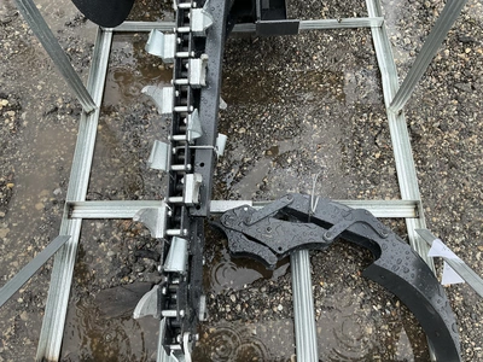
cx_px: 242
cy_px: 181
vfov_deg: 48.2
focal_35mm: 29
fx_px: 405
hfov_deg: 61.7
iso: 80
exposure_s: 1/60
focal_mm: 3
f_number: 1.8
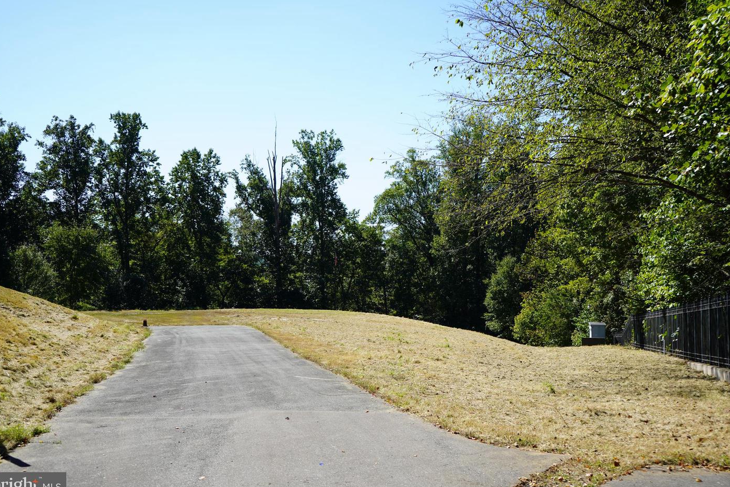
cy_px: 248
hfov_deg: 54.4
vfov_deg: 37.9
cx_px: 361
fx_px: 710
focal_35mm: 35
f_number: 5
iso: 100
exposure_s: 1/400
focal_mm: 34
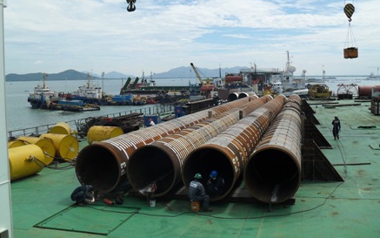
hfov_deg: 51.5
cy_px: 97
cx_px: 190
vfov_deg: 33.5
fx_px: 393
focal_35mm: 38
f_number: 8.9
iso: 100
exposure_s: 1/250
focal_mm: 6.2
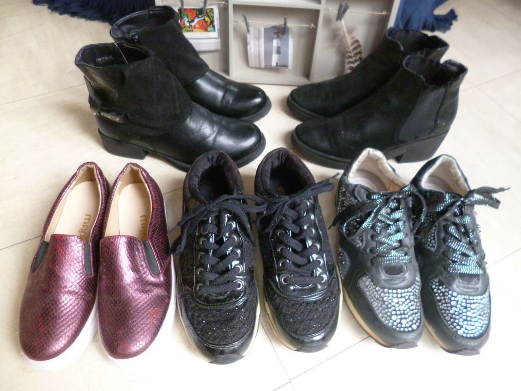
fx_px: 361
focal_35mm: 24
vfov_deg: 56.8
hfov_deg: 71.6
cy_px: 196
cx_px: 260
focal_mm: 4.3
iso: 500
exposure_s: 1/15
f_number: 2.5
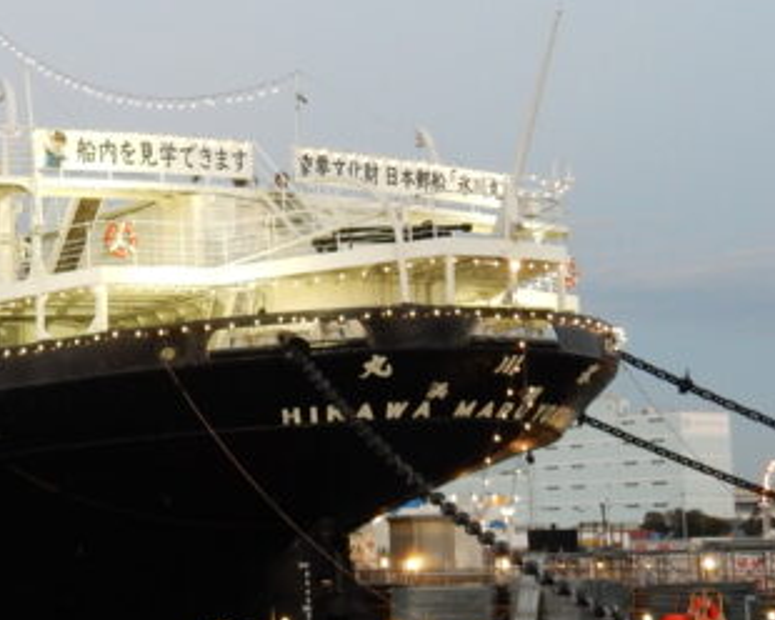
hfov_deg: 21.0
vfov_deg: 17.7
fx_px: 1996
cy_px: 312
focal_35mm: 87
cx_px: -65
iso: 400
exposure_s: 1/20
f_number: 4
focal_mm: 6.4
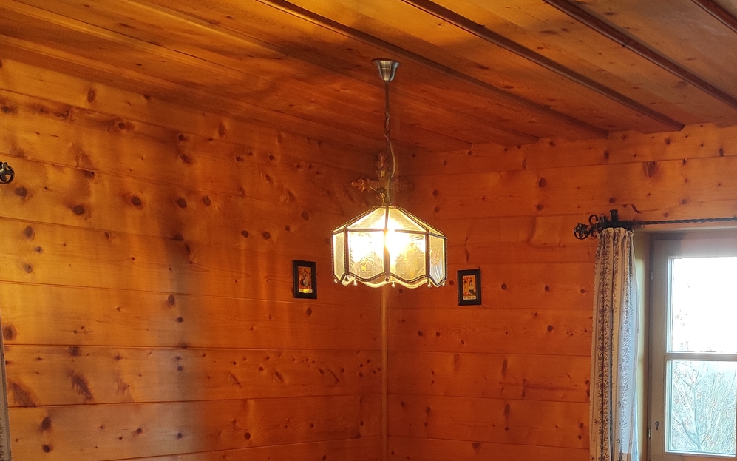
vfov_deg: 24.4
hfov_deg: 36.7
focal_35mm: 51
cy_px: 443
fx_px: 1024
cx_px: 681
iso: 260
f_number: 1.89
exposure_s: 1/33
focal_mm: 5.43
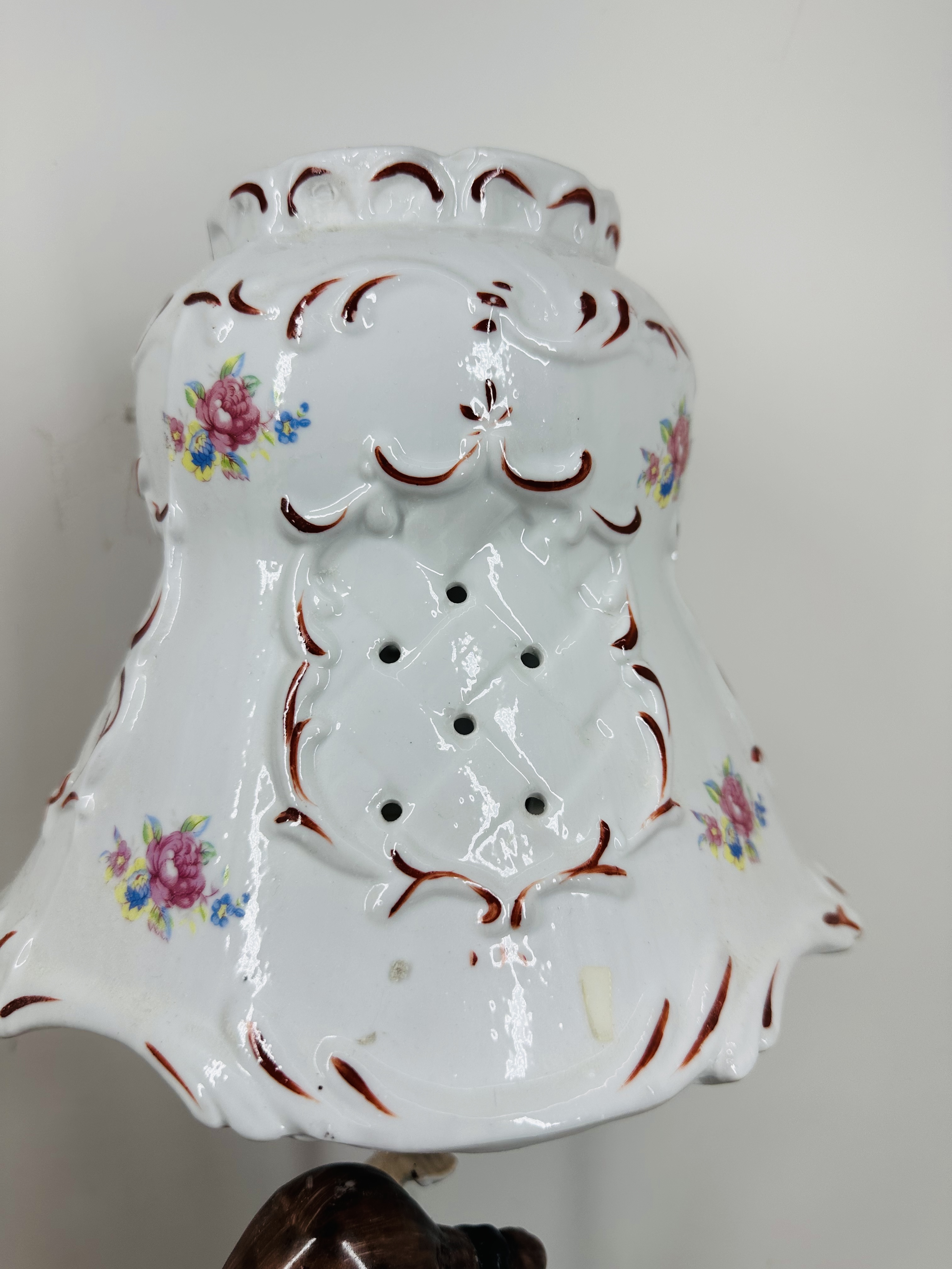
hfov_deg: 56.8
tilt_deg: -9.0
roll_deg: -2.7
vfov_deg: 71.6
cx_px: 476
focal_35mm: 24
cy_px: 634
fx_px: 880
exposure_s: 1/1453
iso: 80
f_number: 1.78
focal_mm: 6.86
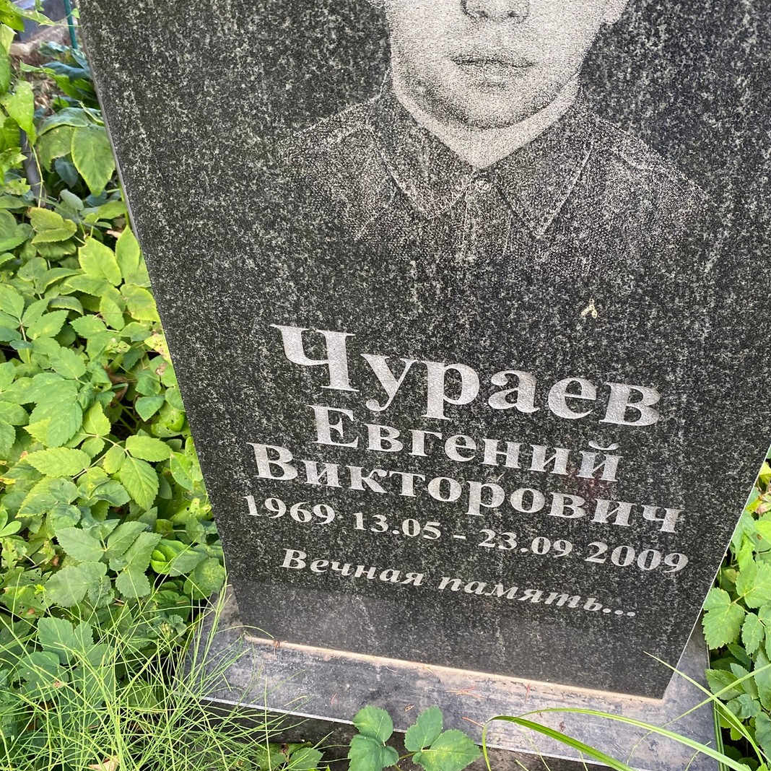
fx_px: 781
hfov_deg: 52.1
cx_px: 468
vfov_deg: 52.5
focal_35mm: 31
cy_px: 383
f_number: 1.8
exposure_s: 1/122
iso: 100
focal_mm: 4.25
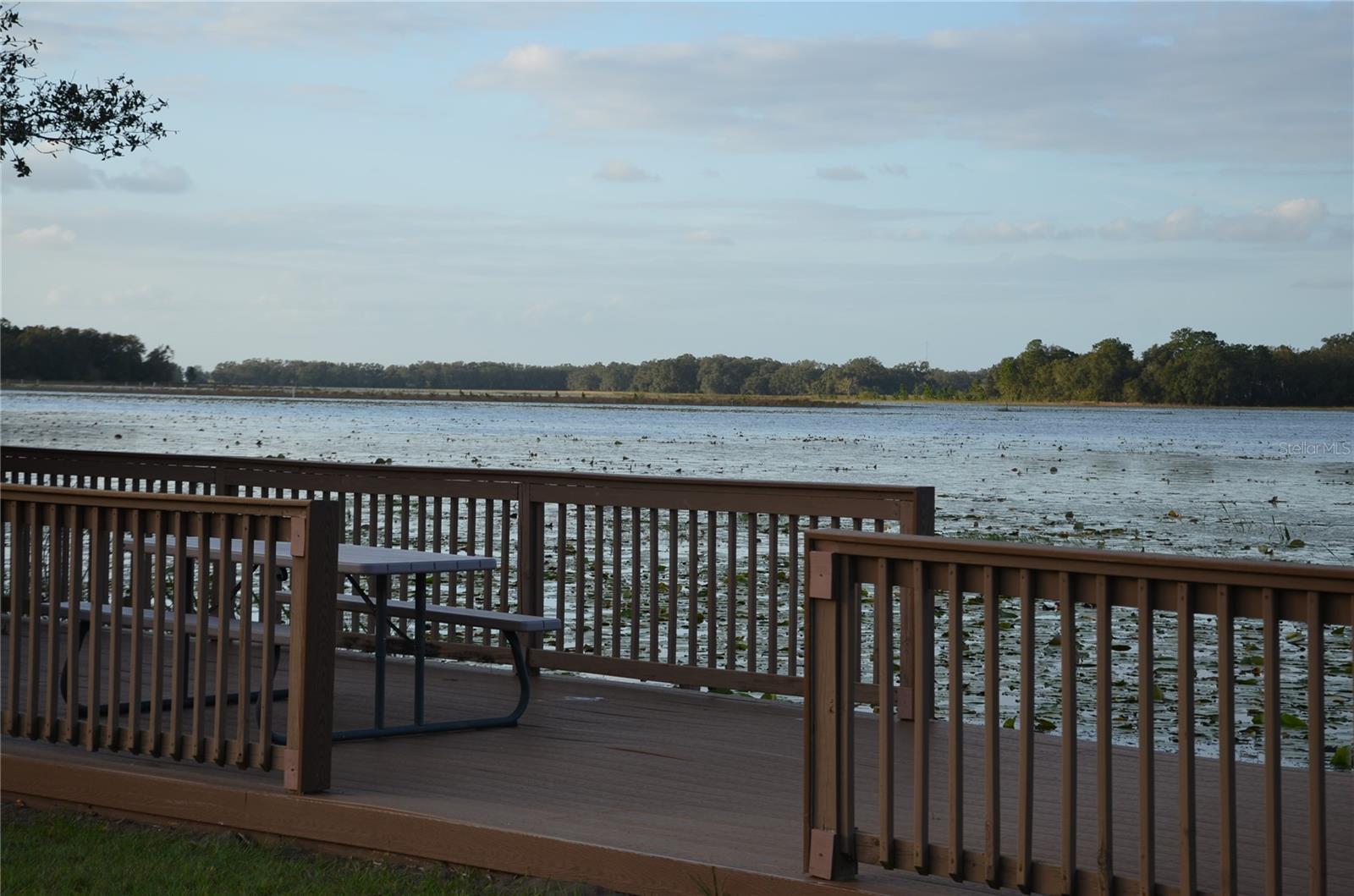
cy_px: 448
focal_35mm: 78
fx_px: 2927
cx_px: 677
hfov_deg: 26.0
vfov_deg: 17.4
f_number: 6.3
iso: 100
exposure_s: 1/160
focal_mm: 52
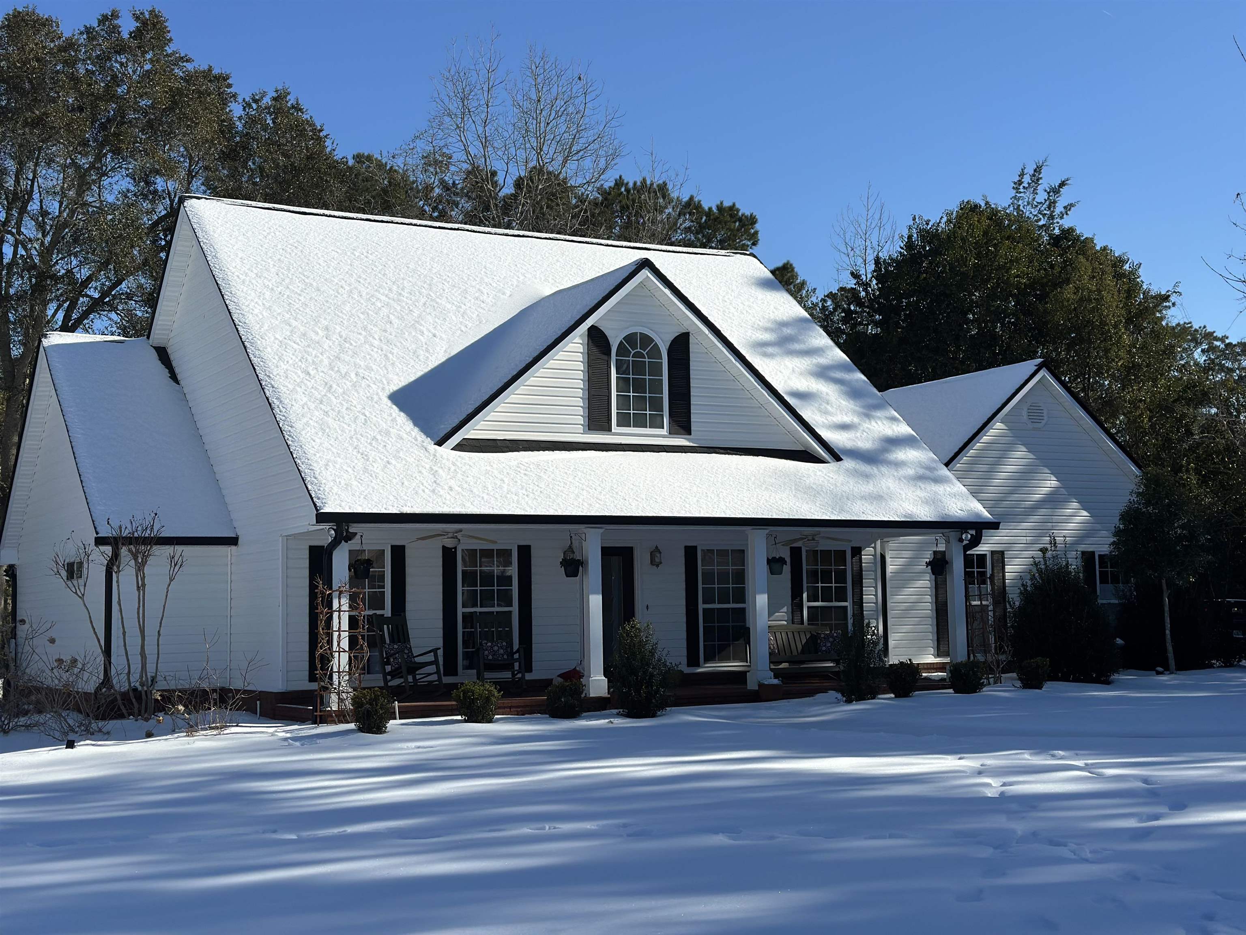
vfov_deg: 30.3
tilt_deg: +4.4
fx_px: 1728
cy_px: 468
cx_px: 623
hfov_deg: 39.7
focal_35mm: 48
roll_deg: +1.0
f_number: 1.78
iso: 100
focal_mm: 6.86
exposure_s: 1/9804
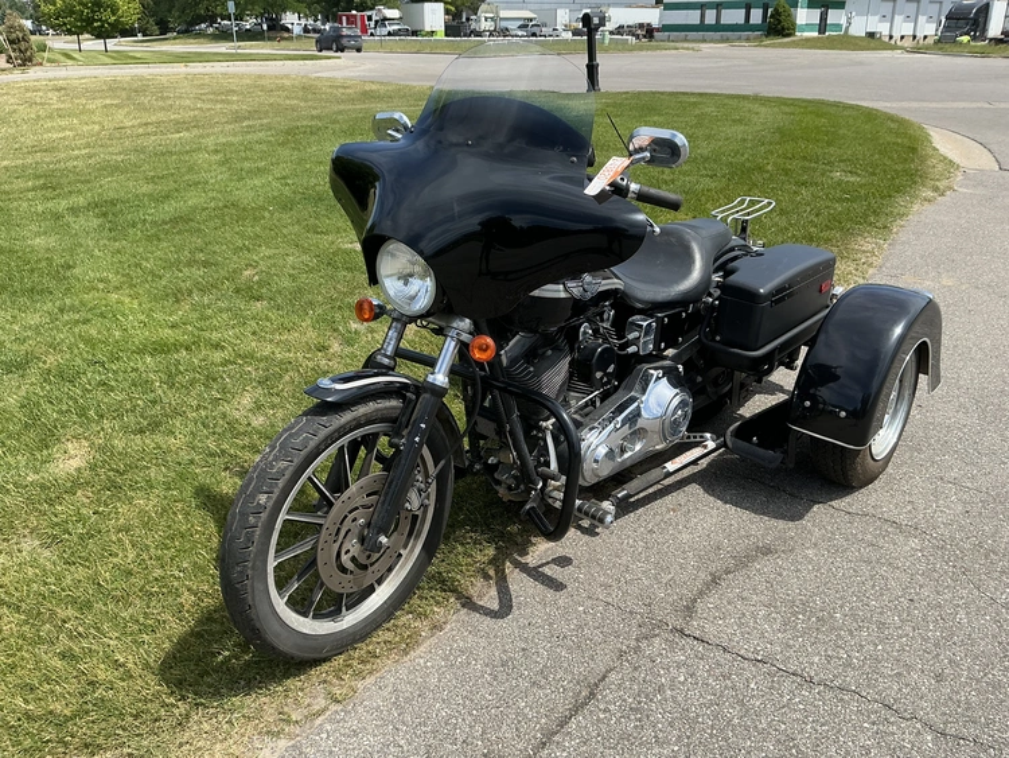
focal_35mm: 28
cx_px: 504
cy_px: 379
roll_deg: +0.1
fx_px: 816
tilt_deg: -21.3
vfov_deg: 49.8
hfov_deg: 63.4
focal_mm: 3
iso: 25
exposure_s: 1/1221
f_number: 1.8
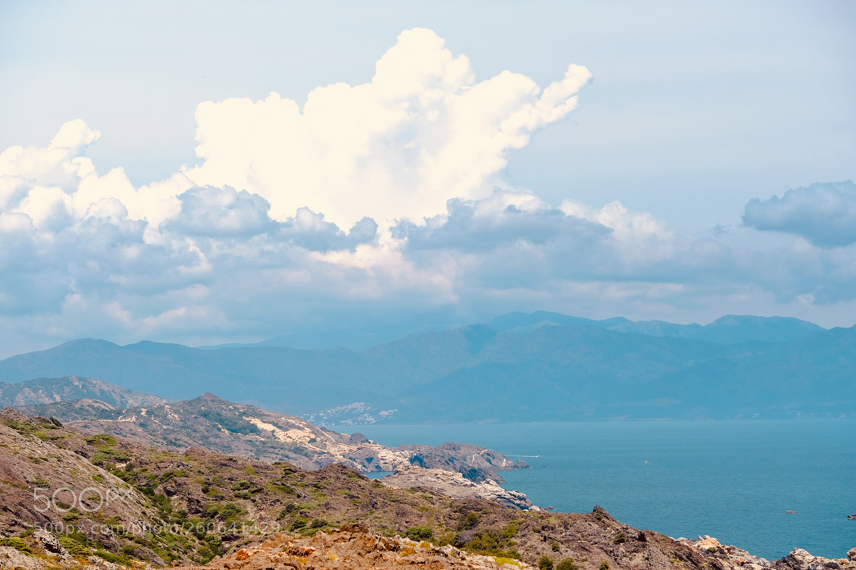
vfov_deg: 11.4
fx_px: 2853
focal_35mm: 120
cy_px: 285
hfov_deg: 17.1
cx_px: 428
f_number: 5.6
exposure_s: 1/850
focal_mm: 80
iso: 200
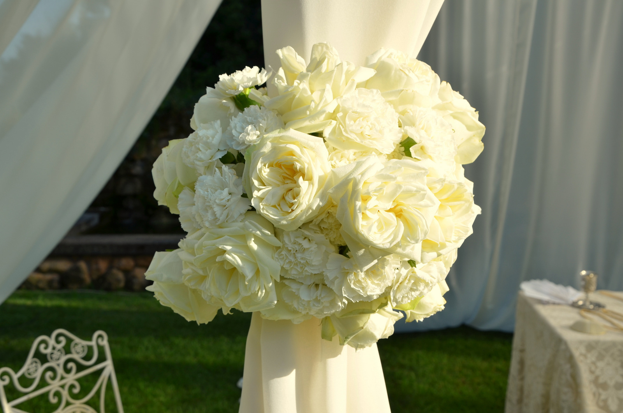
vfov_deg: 28.0
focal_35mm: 48
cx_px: 312
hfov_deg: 41.2
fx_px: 829
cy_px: 206
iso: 110
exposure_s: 1/250
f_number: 8
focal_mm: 32
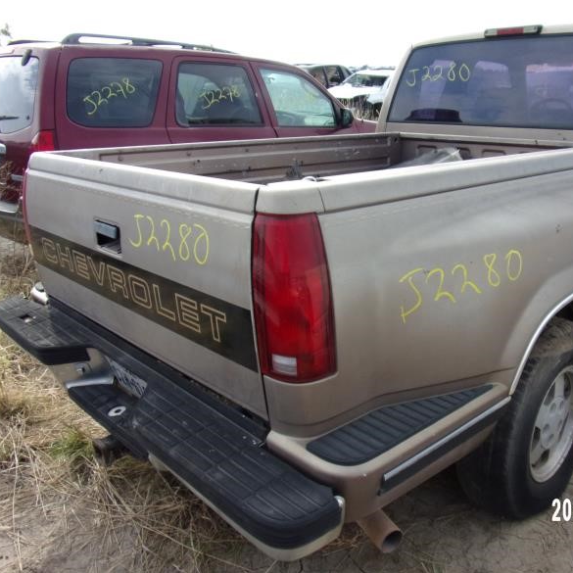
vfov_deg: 55.6
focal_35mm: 29
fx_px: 543
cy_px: 281
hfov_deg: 54.5
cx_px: 383
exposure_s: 1/400
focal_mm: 4.3
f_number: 3.3
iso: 80
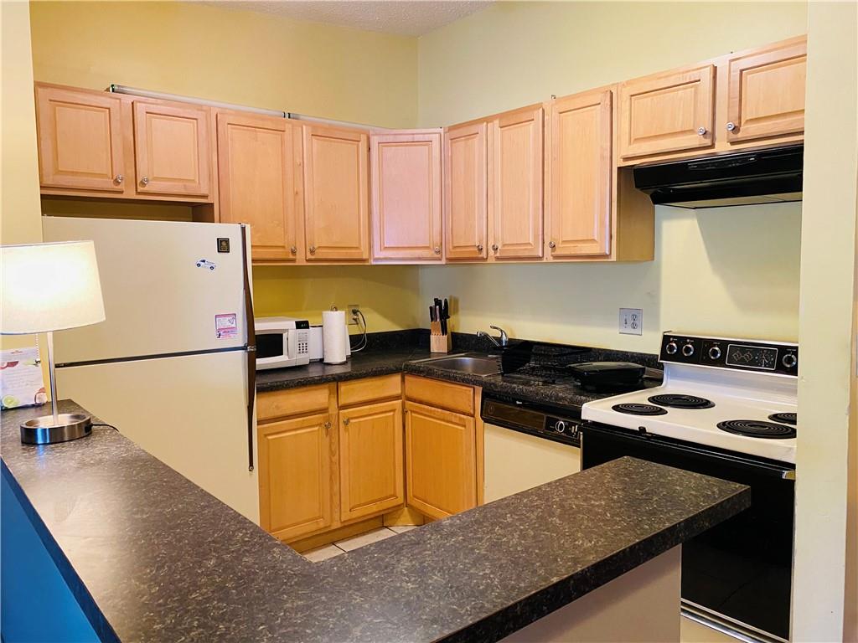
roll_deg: +0.3
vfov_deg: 53.1
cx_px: 429
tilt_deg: -4.2
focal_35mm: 26
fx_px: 644
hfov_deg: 67.3
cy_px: 322
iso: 320
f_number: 1.8
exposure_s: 1/60
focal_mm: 4.25
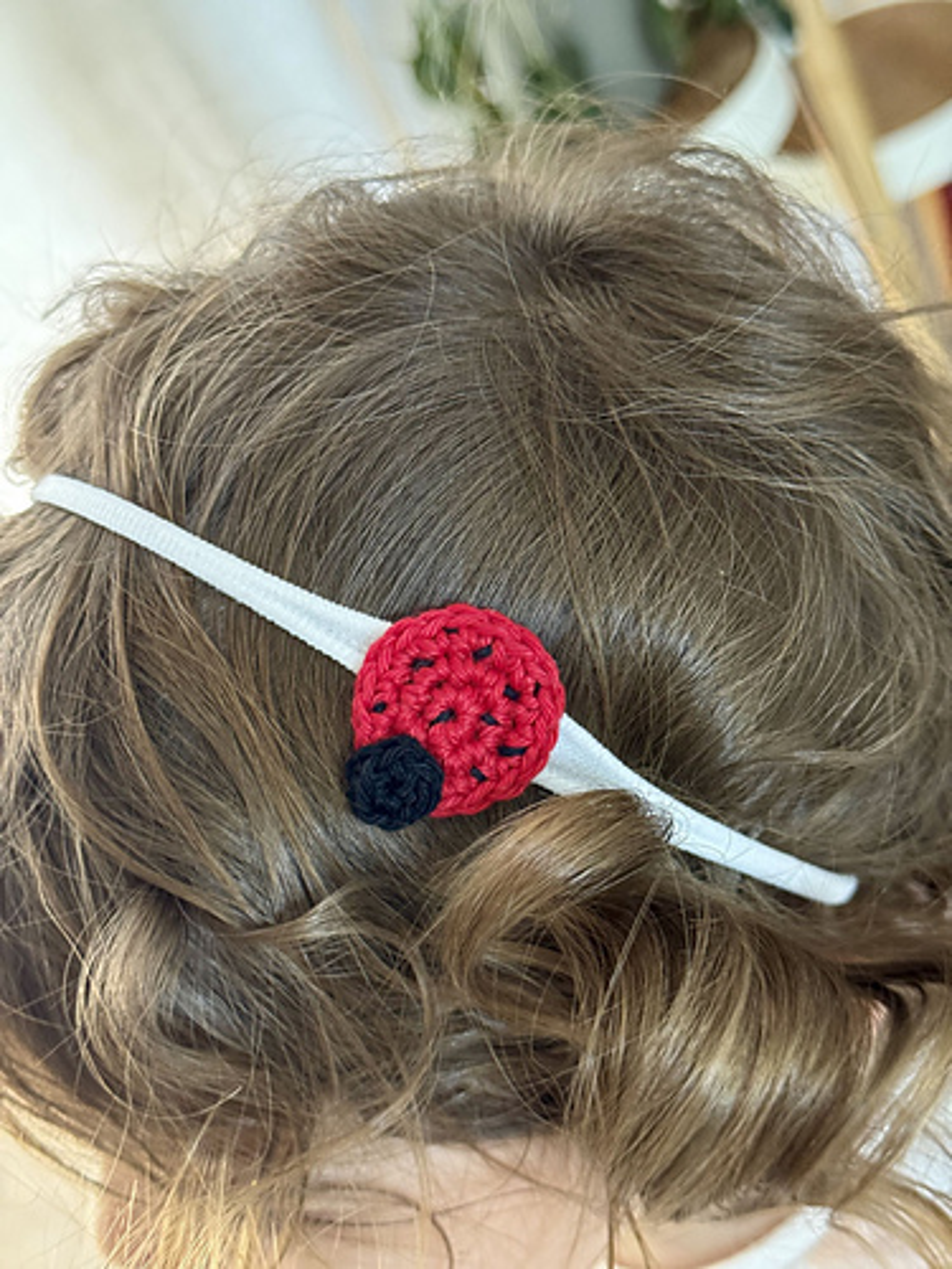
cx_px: 476
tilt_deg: -39.7
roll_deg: +33.0
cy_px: 634
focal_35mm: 48
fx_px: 1760
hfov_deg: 30.3
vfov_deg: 39.7
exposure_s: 1/40
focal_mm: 6.76
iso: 320
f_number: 1.78
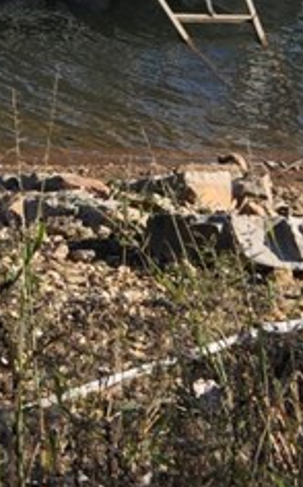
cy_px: -229
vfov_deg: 11.0
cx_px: -425
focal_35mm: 183
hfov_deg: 6.8
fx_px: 2424
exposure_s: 1/320
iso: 200
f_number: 8
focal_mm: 26
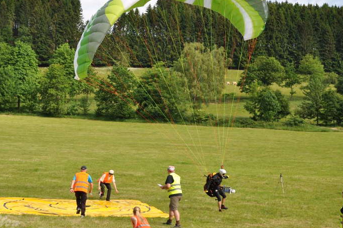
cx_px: 159
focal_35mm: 66
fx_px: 628
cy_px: 109
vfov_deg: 20.5
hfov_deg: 30.5
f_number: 8
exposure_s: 1/250
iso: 200
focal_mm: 38
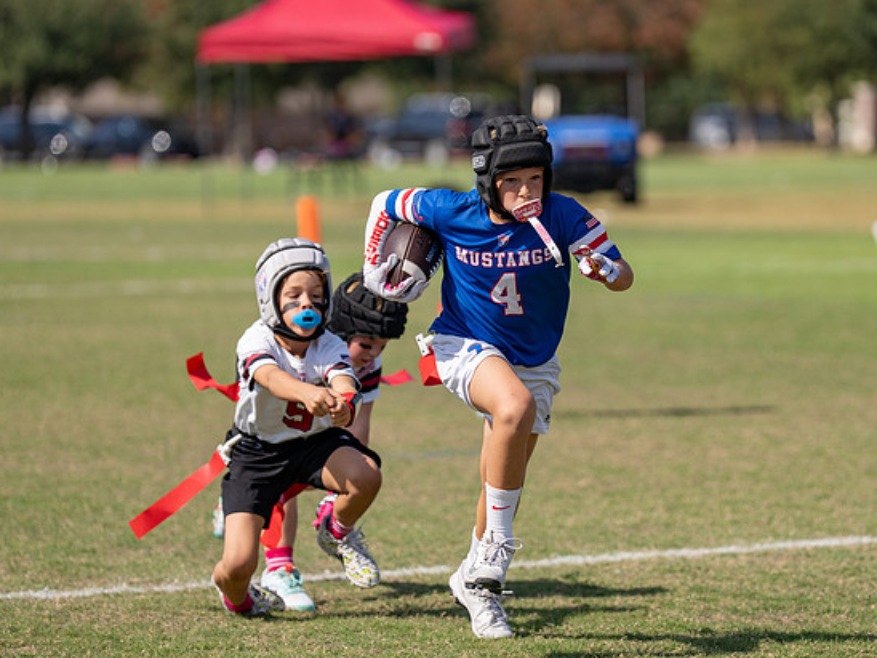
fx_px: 6258
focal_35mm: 247
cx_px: 553
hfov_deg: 8.0
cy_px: 310
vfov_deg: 6.0
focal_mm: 160
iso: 100
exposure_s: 1/2000
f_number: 2.8
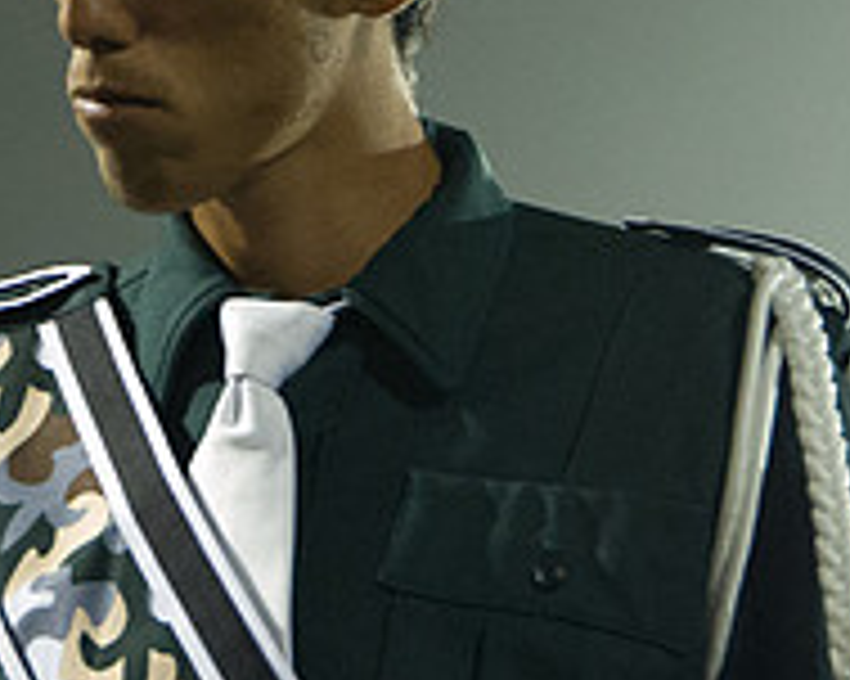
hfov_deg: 9.8
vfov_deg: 7.8
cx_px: 263
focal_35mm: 197
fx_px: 4953
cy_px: 138
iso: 12800
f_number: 5
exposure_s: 1/80
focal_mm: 62
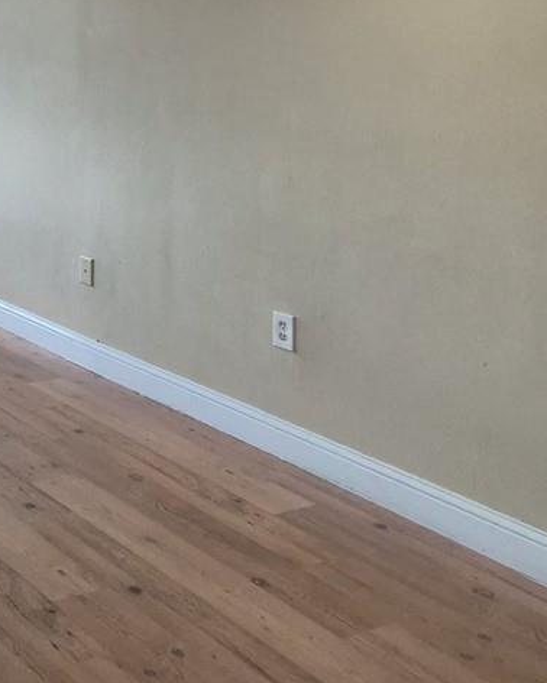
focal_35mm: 43
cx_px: -252
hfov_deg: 26.4
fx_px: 870
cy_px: 96
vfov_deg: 40.3
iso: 64
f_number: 2.2
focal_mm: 2.2
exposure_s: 1/60
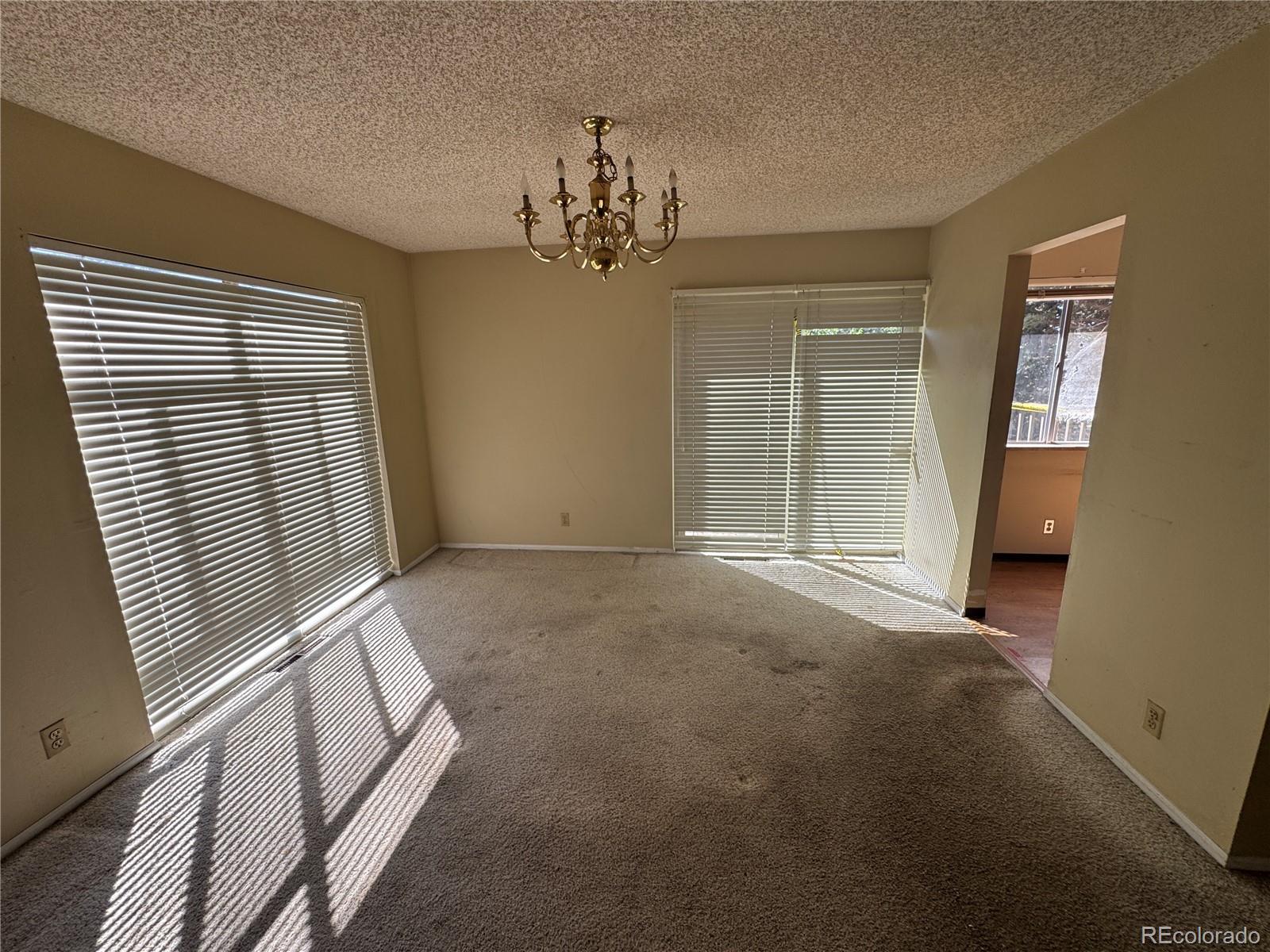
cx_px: 635
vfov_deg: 85.7
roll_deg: +1.1
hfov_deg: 102.1
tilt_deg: -13.1
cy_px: 476
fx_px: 514
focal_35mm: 14
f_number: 2.2
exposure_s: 1/168
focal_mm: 2.22
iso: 40
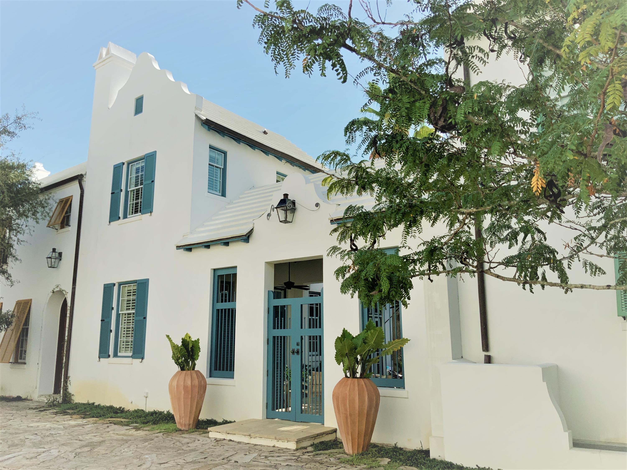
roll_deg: +2.1
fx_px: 525
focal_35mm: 29
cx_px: 314
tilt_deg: +12.1
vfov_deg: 48.2
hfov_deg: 61.7
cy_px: 235
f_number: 1.8
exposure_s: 1/1912
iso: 16
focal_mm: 3
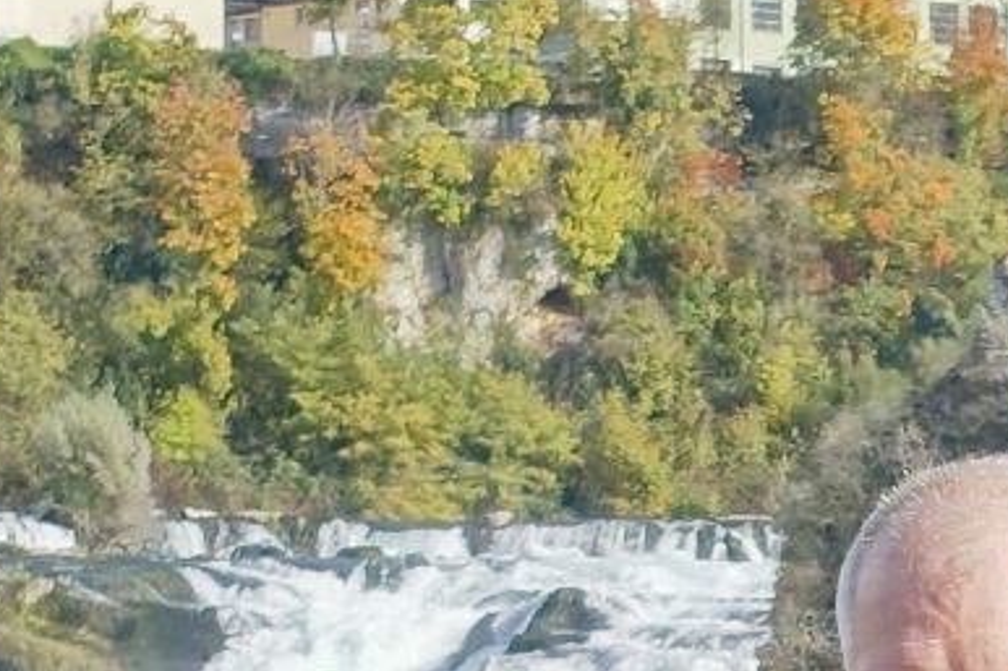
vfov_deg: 4.5
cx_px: 1026
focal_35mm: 298
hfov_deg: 6.9
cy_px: 1551
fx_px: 8340
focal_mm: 15.31
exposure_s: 1/500
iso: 125
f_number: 4
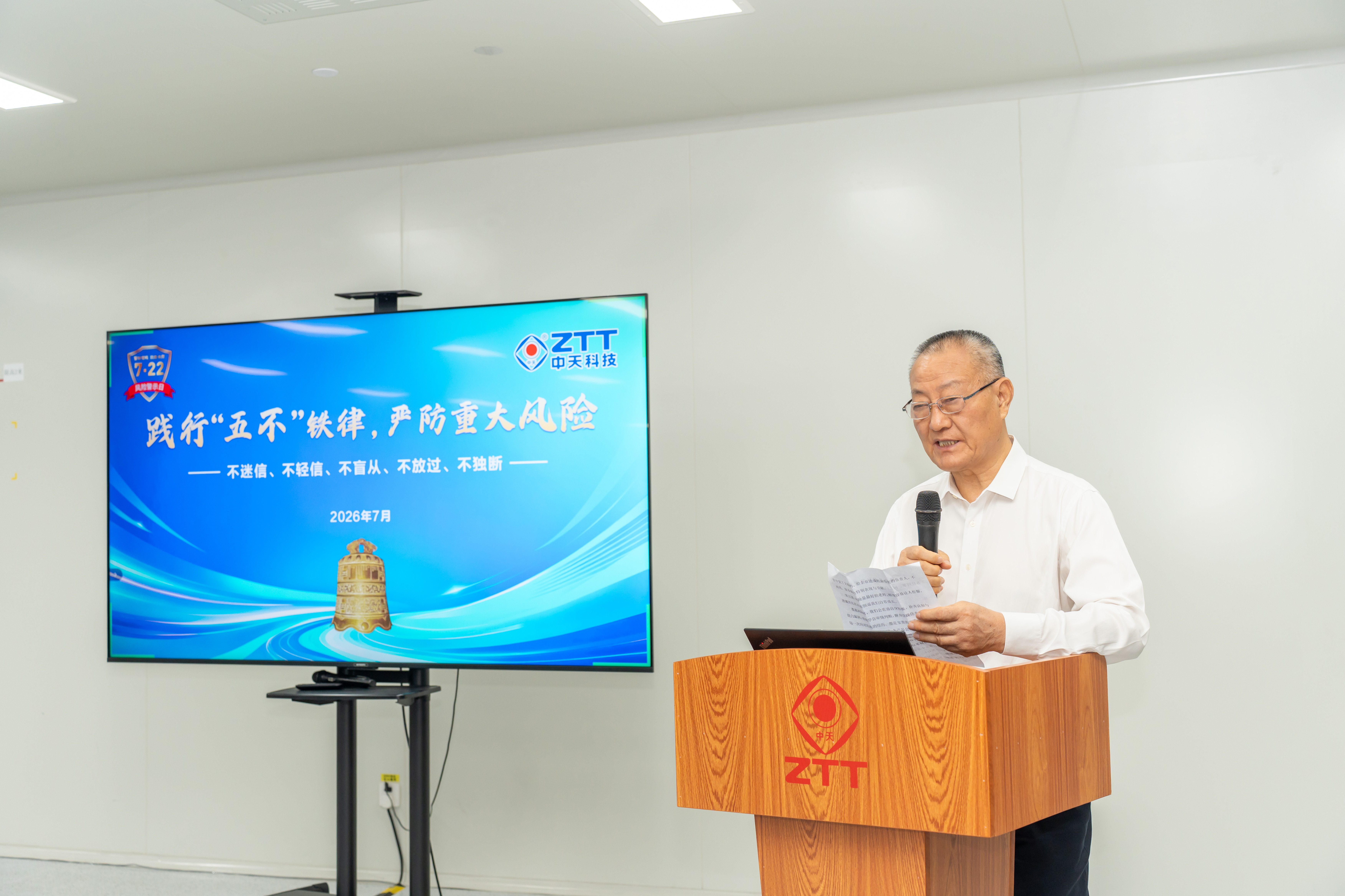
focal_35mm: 40
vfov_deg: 33.4
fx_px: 1494
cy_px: 448
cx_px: 672
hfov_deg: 48.5
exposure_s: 1/125
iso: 500
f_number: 4
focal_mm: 40
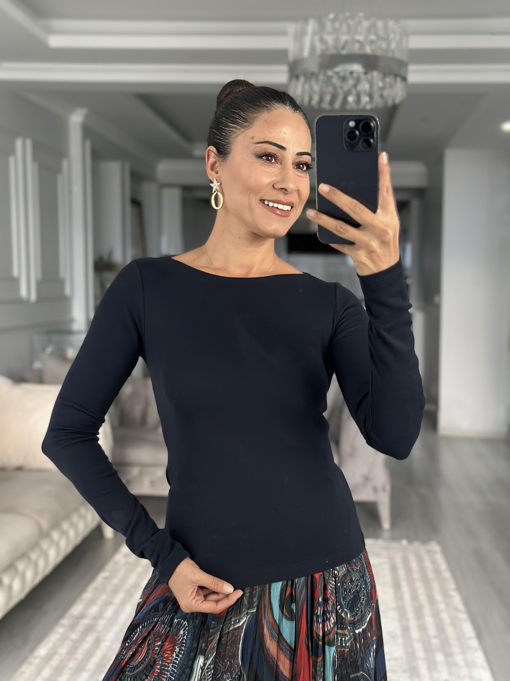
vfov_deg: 39.7
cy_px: 340
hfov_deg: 30.3
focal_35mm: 48
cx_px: 255
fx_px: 943
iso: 320
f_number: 1.78
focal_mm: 6.86
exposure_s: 1/60
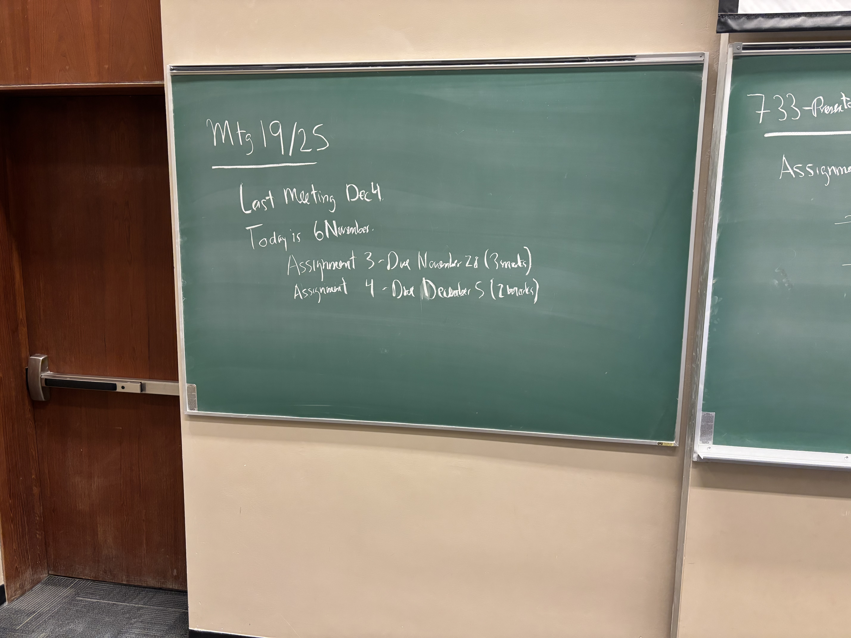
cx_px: 426
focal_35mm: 26
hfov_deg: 67.3
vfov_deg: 53.1
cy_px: 319
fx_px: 639
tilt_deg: -10.4
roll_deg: -1.8
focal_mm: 5.96
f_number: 1.6
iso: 250
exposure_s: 1/60
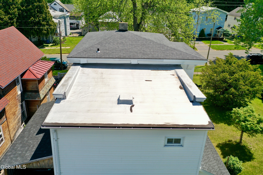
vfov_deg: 46.4
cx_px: 132
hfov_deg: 65.5
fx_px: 205
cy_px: 88
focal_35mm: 28
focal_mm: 10.26
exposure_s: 1/80
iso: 100
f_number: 3.5
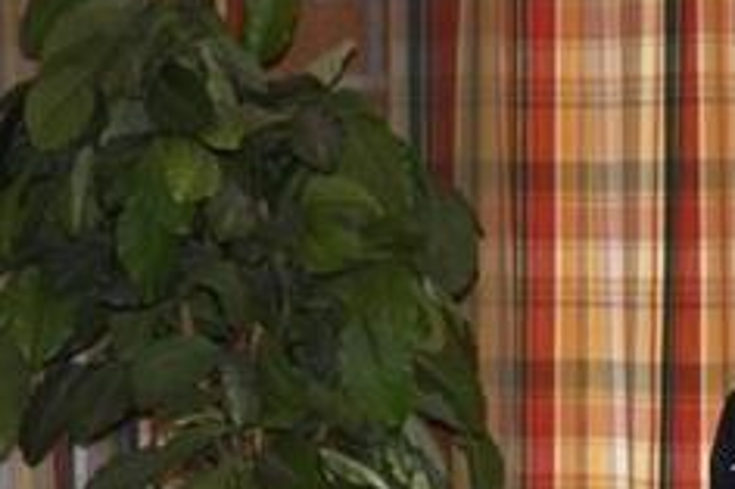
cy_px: 699
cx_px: 392
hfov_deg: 7.0
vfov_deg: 4.6
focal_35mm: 294
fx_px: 5998
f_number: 4.5
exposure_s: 1/80
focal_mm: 70
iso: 200
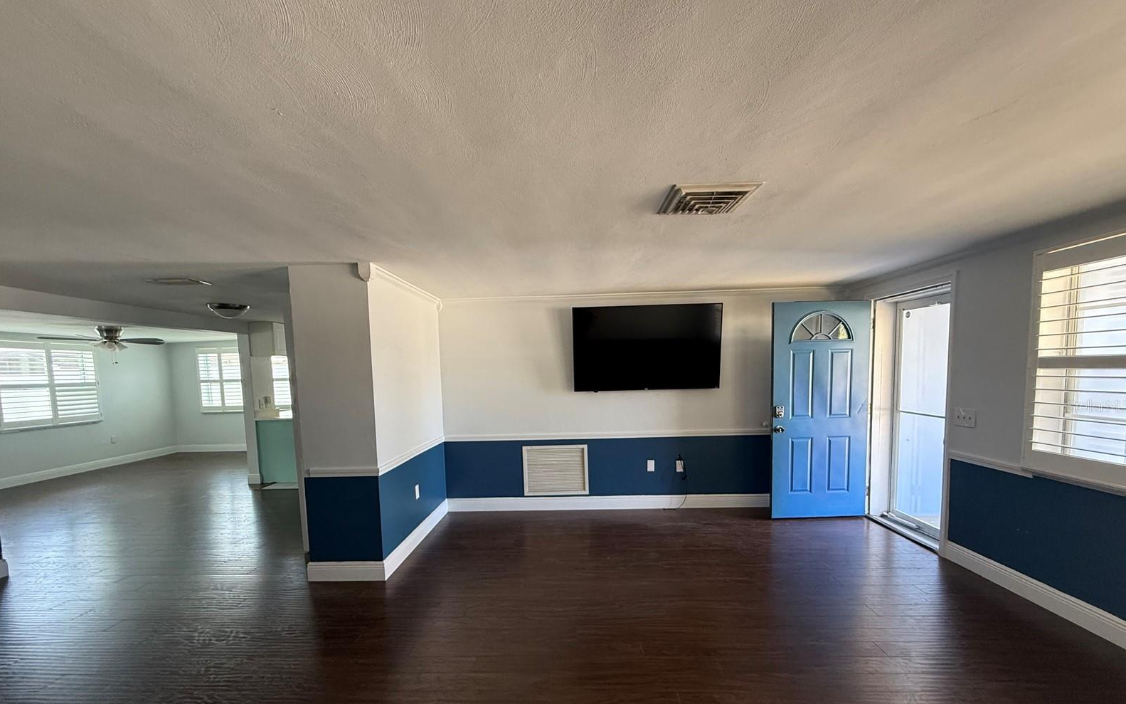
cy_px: 406
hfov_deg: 101.5
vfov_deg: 74.3
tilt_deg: -3.5
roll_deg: +1.2
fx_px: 460
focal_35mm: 15
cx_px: 565
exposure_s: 1/99
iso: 250
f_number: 2.2
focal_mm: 2.22
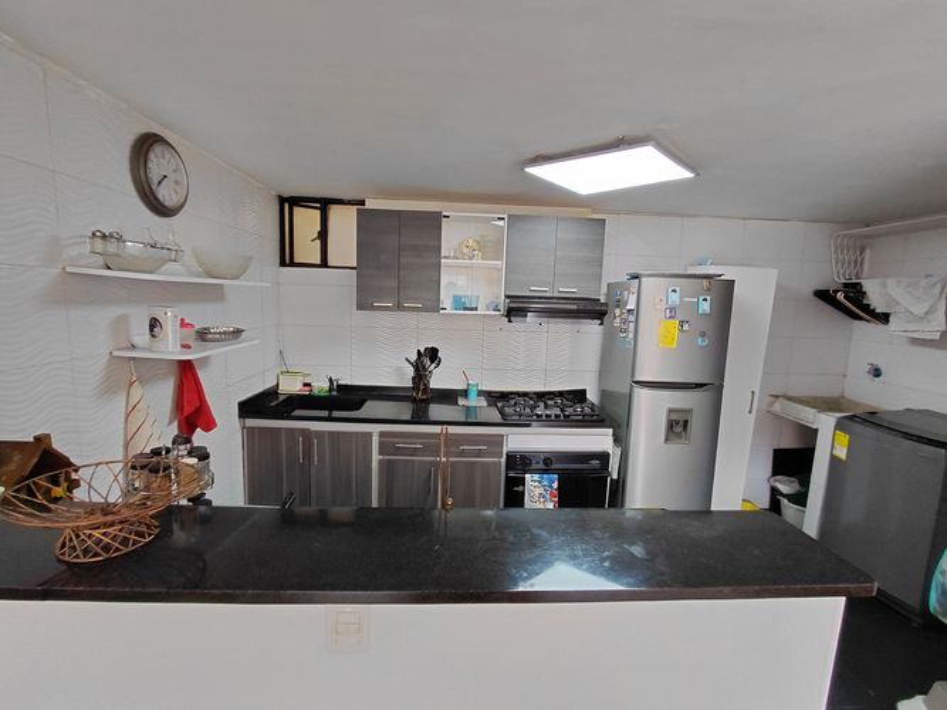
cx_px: 474
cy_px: 355
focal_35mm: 16
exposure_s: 1/60
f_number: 2.2
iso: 200
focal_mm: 1.64
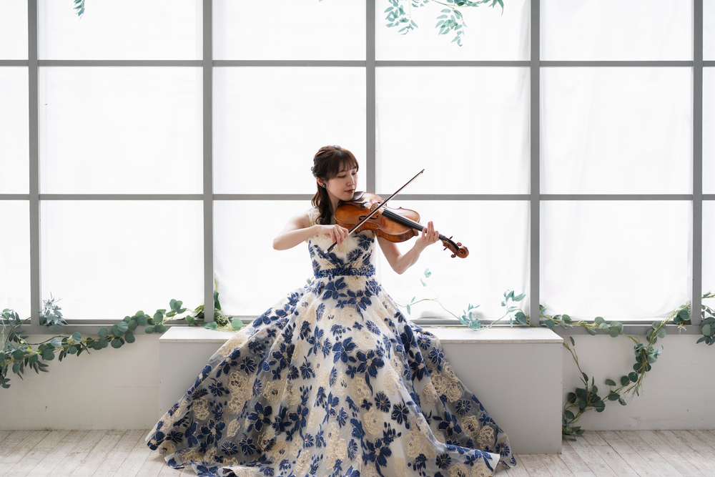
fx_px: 993
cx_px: 358
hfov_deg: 39.6
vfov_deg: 27.0
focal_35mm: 50
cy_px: 238
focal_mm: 50
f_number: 2.5
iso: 200
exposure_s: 1/250
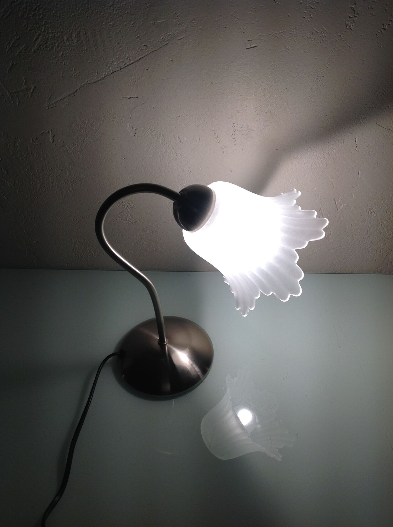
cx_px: 196
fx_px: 531
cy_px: 264
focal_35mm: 35
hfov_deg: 40.6
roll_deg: +5.6
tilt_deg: -41.6
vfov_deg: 52.7
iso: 50
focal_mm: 4.28
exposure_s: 1/118
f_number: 2.4
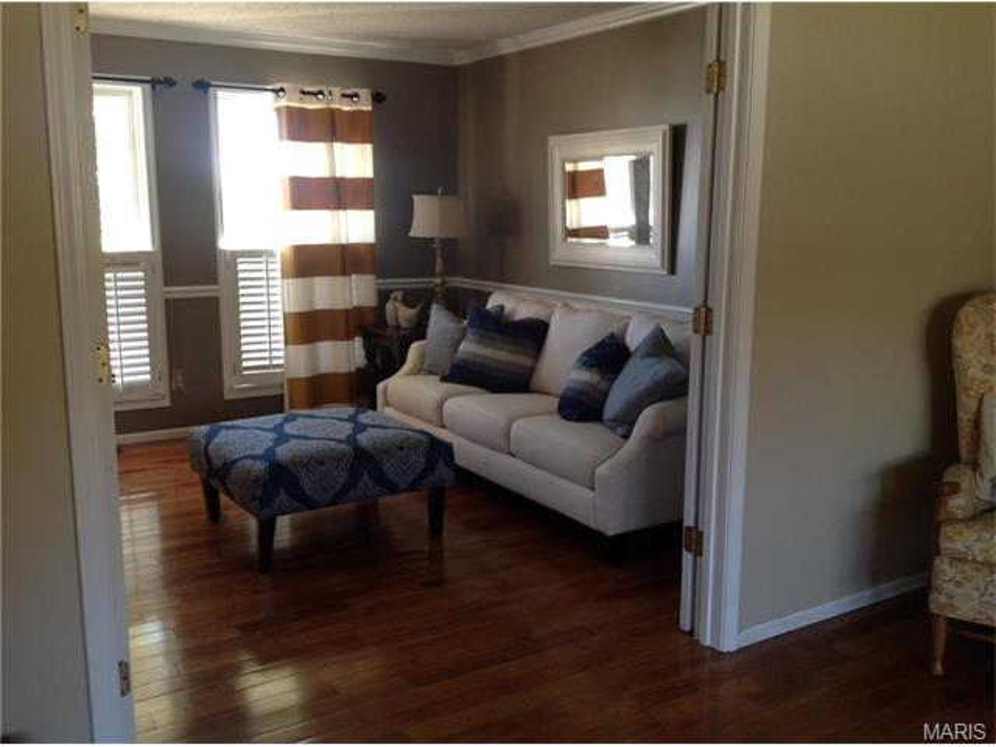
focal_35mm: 35
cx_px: 498
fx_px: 1007
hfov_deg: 52.6
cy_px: 374
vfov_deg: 40.7
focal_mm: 4.28
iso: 64
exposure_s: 1/15
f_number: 2.4
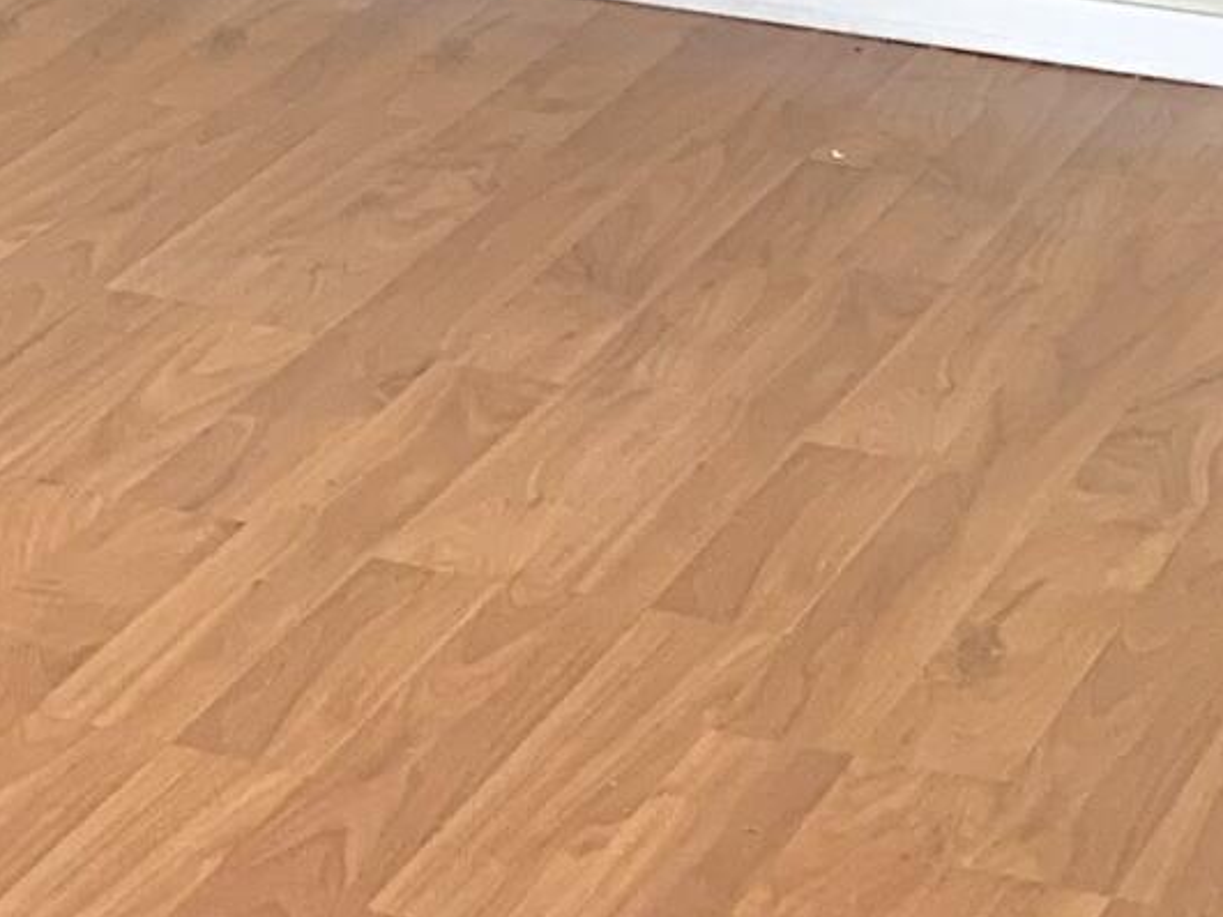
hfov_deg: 13.4
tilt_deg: -1.9
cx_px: 205
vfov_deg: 8.9
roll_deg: +0.3
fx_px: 5192
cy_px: -1463
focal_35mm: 147
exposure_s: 1/60
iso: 64
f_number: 1.8
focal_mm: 4.25
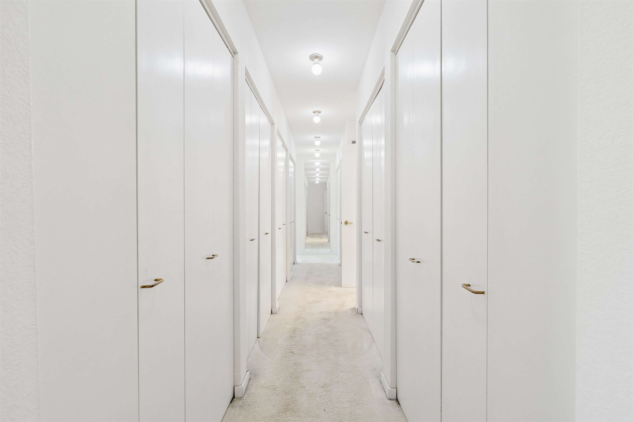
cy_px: 211
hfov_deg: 96.7
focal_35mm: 16
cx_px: 316
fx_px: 281
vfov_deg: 73.7
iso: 800
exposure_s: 1/20
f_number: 10
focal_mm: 16
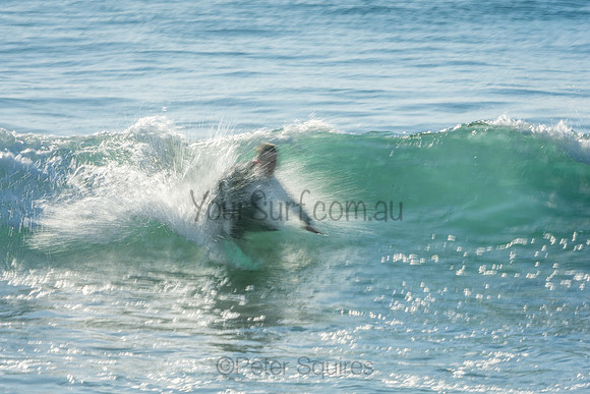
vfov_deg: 3.1
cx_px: 295
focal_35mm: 450
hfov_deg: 4.6
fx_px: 7376
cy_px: 197
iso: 100
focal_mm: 300
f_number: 25
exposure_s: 1/30
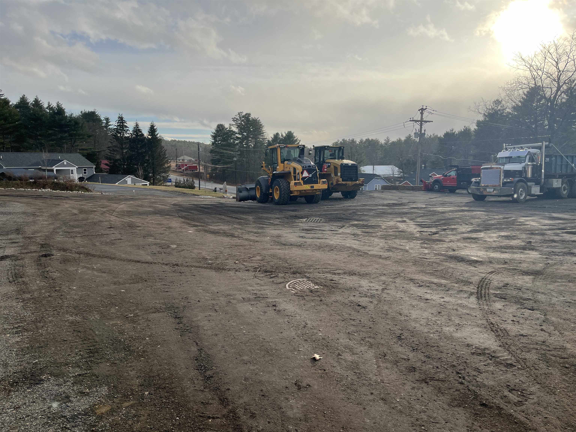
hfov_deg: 67.3
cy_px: 216
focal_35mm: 26
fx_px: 433
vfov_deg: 53.1
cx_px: 288
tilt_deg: -8.3
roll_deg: +0.4
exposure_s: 1/3135
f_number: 1.6
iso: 50
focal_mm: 5.1
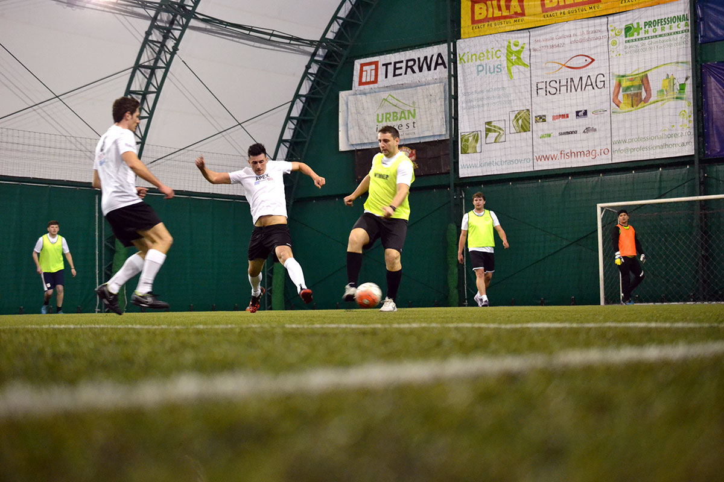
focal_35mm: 60
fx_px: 1207
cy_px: 241
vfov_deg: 22.6
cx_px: 362
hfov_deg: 33.4
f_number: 2.8
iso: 3200
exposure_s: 1/160
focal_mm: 40
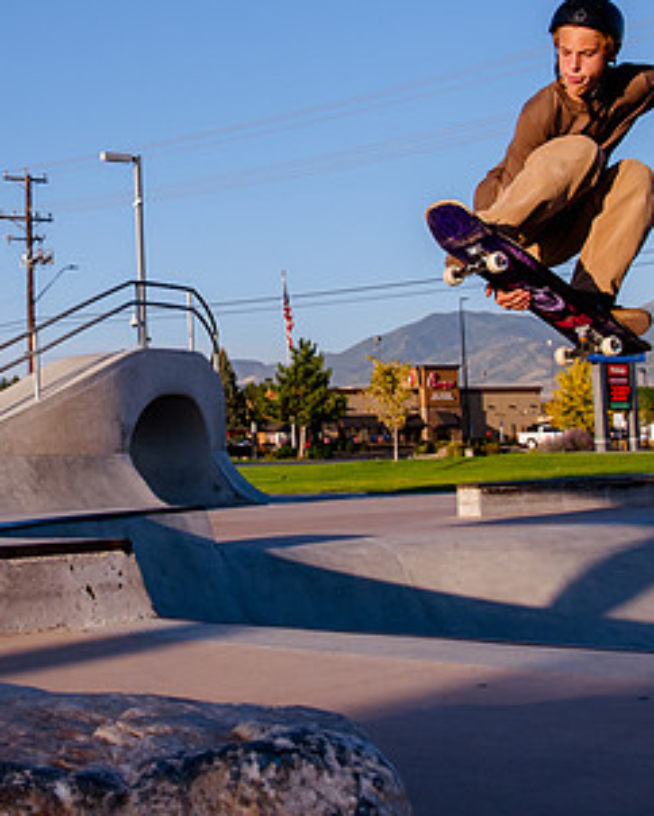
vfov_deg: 26.2
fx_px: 1740
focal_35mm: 72
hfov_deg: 21.1
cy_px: 256
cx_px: 162
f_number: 13
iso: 1000
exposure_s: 1/500
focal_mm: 31
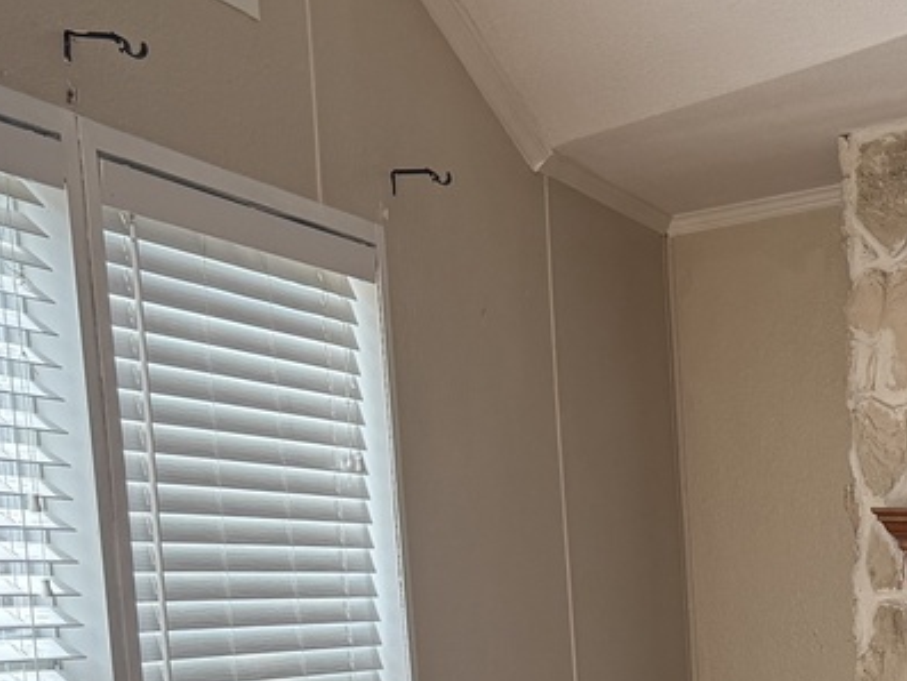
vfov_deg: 15.9
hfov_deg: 20.4
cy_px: 958
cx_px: 1211
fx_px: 2280
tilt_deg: -9.5
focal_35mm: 87
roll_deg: +0.4
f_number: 1.78
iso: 100
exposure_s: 1/301
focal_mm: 6.76
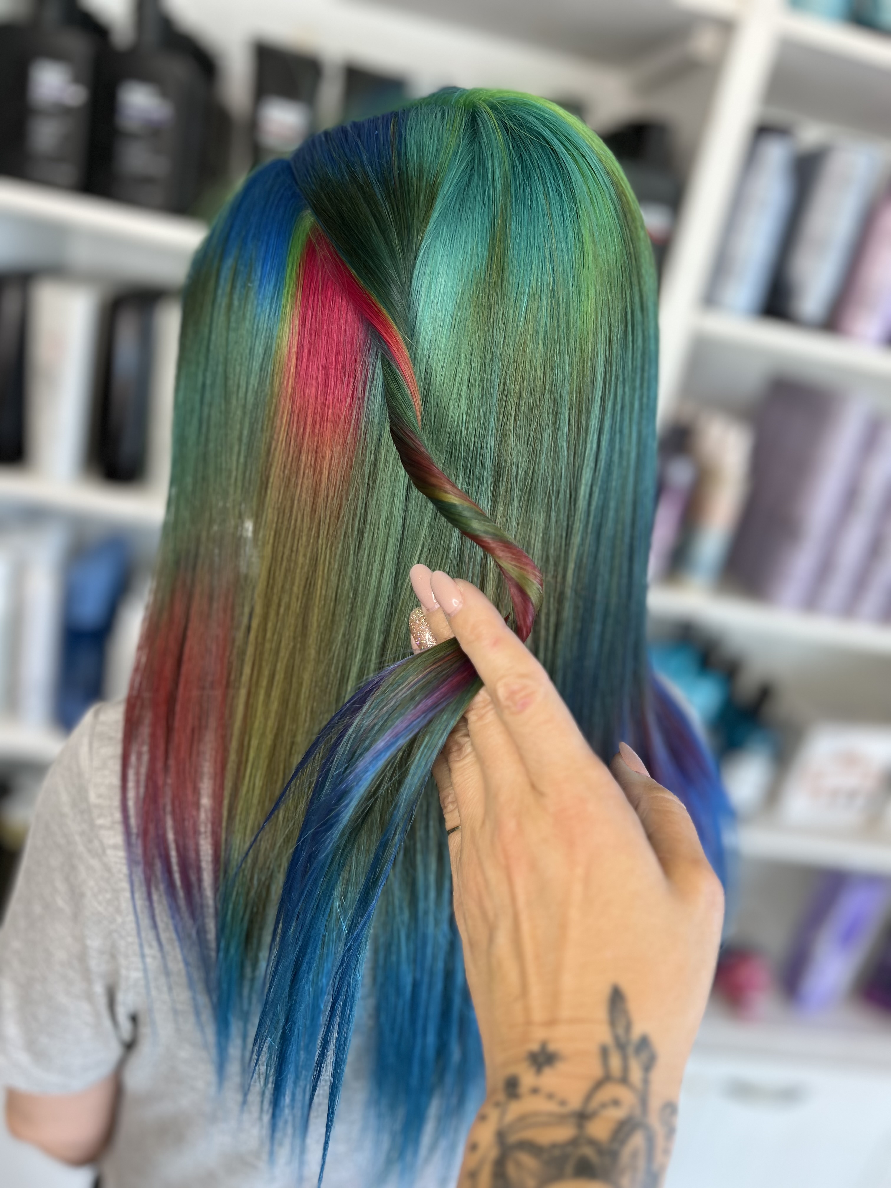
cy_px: 594
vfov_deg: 67.3
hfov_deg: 53.1
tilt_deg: -18.4
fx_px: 892
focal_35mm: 26
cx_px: 446
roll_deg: -12.4
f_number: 1.5
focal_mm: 5.7
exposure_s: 1/120
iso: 50
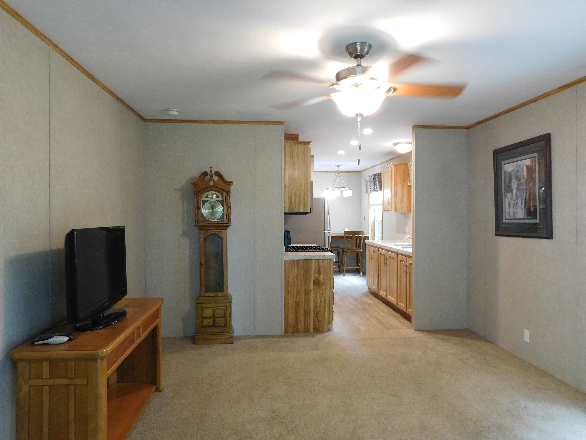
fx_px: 389
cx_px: 293
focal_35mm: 23
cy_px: 220
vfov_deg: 58.9
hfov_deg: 73.9
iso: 400
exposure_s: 1/25
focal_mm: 4
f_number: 3
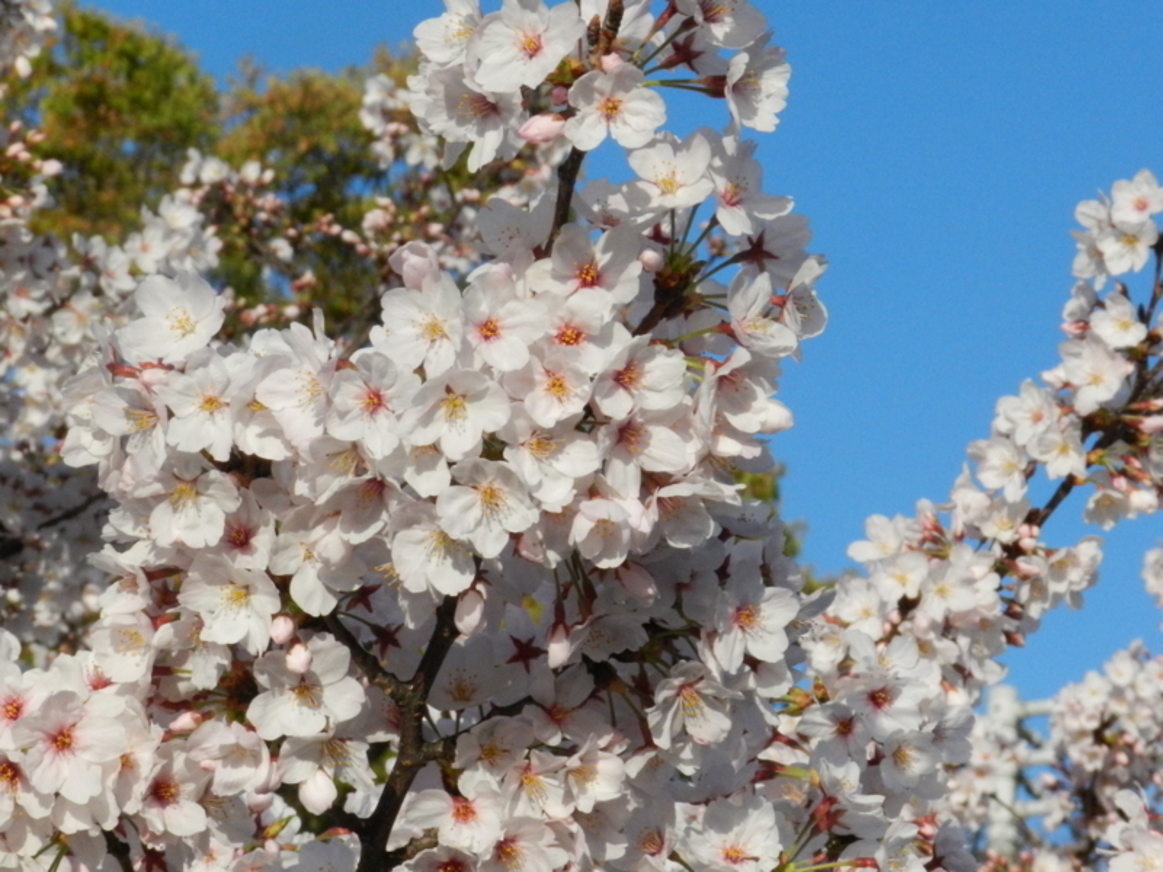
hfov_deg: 13.6
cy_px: 436
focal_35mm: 145
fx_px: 4872
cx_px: 582
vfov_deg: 10.2
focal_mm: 25.7
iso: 800
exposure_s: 1/1500
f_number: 8
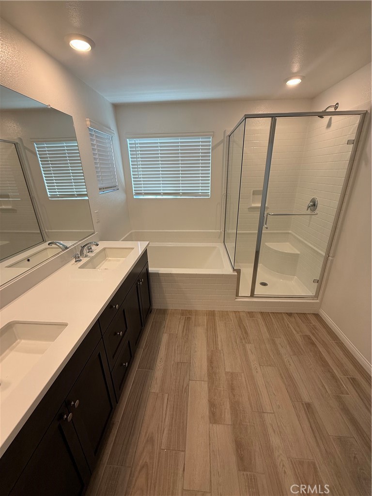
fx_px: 201
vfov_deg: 102.1
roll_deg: +1.4
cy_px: 248
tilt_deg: -19.1
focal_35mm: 14
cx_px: 186
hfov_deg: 85.7
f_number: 2.2
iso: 125
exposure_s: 1/120
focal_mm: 2.22
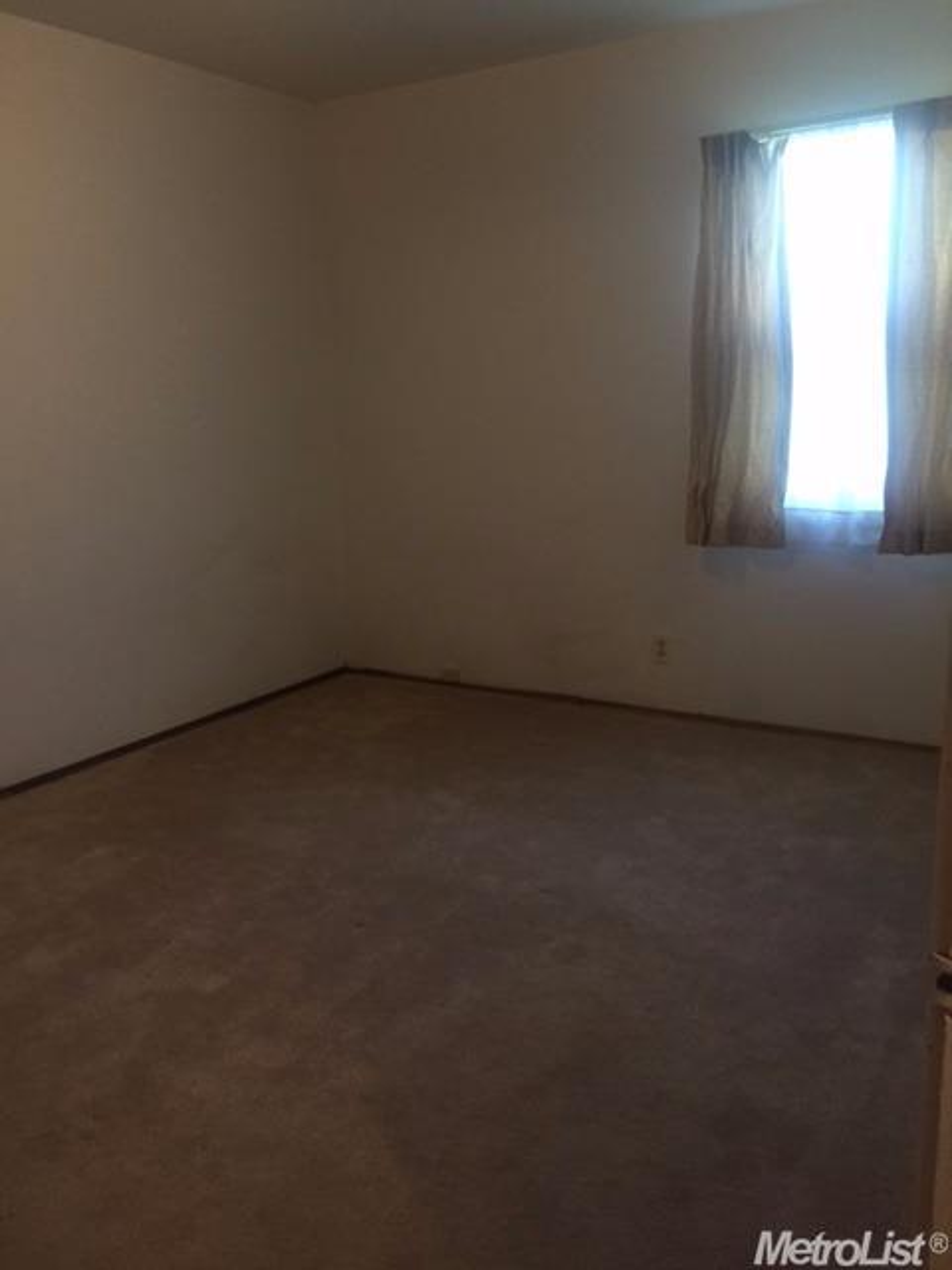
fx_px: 1063
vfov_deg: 61.7
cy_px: 635
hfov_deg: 48.2
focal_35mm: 29
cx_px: 476
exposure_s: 1/30
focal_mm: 4.15
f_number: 2.2
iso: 200
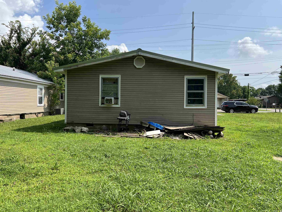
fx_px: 212
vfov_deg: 53.1
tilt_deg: -5.6
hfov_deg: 67.3
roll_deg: -1.2
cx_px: 141
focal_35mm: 26
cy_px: 106
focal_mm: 5.7
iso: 50
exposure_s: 1/3571
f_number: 1.5
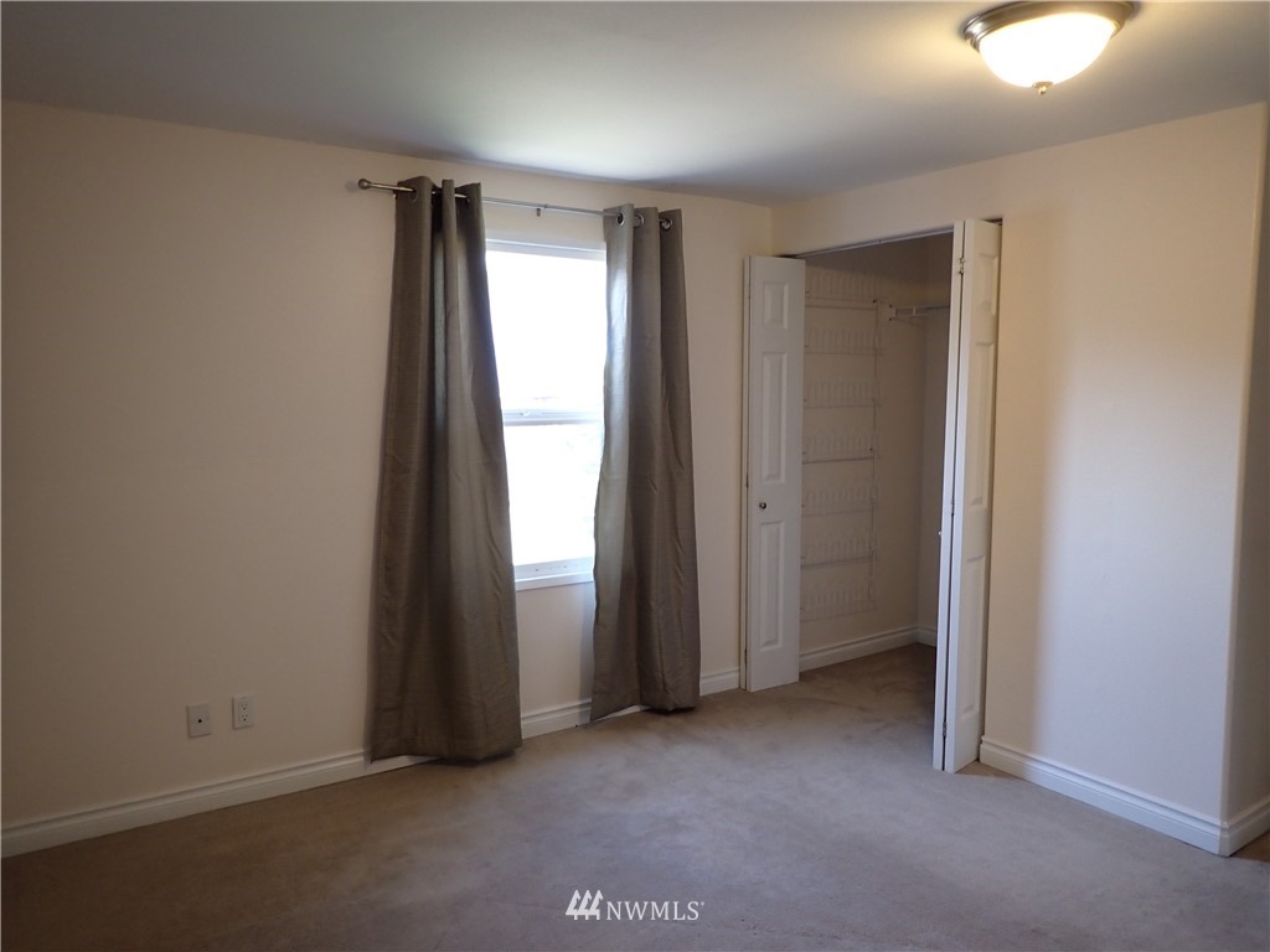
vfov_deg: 54.9
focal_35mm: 25
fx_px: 917
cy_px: 476
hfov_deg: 69.4
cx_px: 635
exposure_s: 1/80
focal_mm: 4.5
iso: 200
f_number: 2
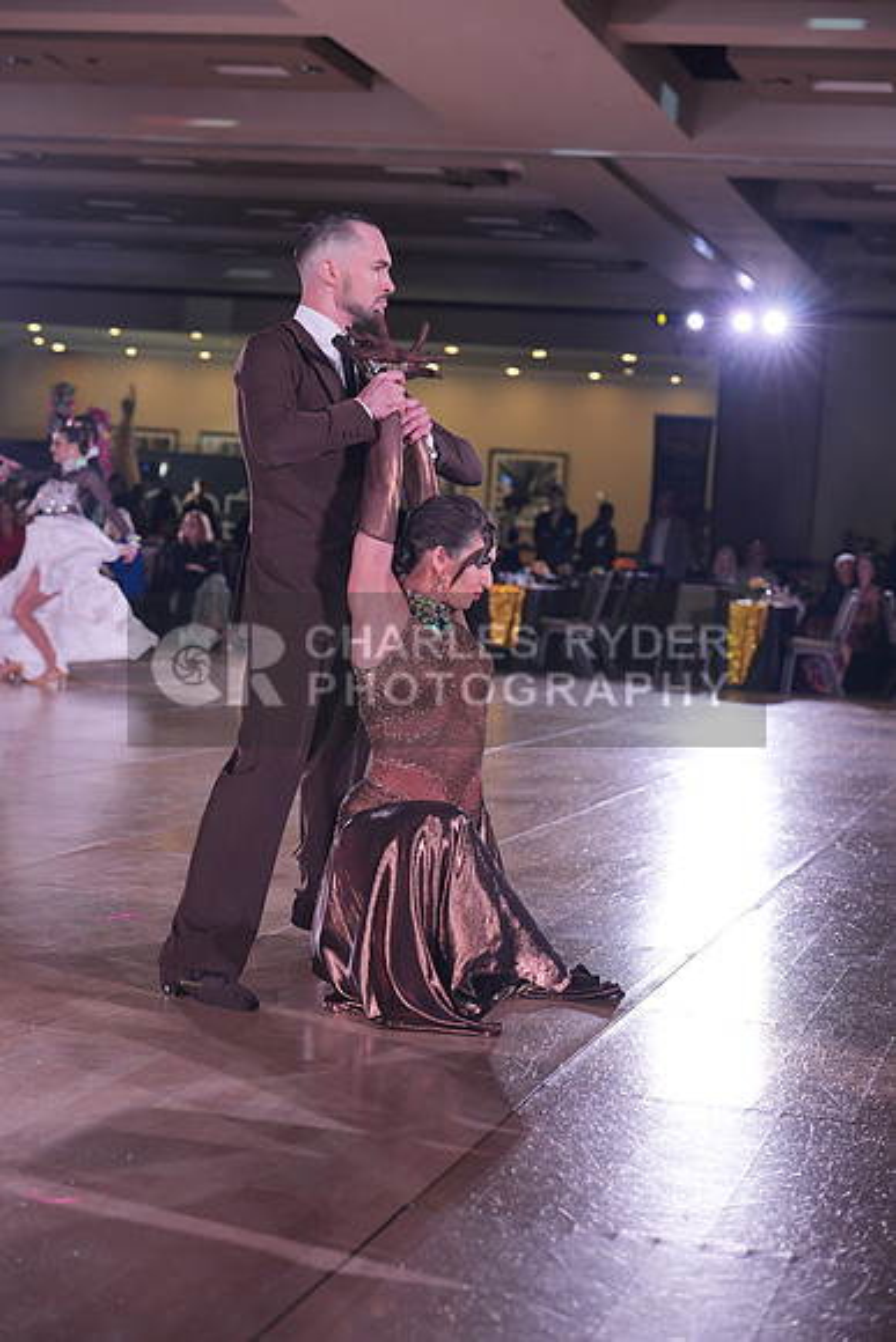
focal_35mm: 70
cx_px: 448
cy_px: 671
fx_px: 2612
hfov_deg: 19.5
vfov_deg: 28.8
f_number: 4
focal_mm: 70
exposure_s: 1/400
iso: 1250
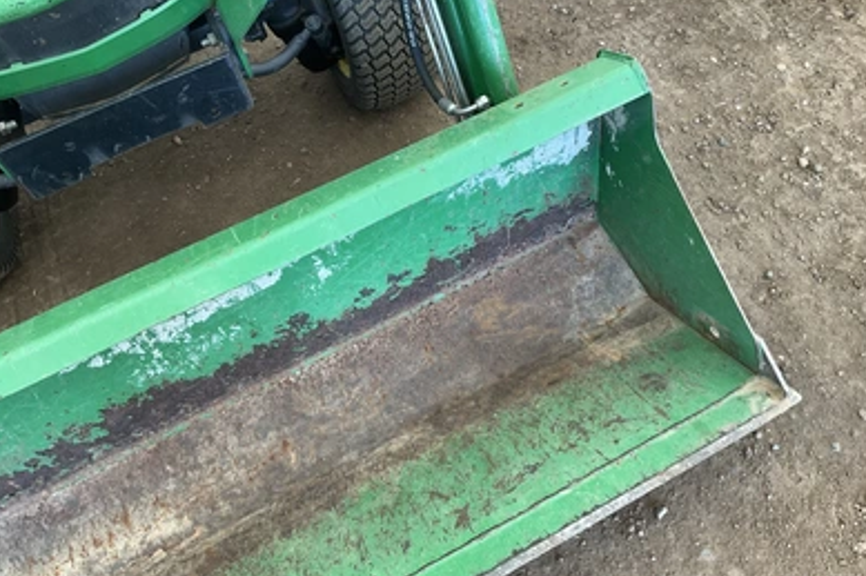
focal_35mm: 31
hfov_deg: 60.3
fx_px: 745
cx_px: 434
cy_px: 267
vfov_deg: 42.3
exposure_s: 1/100
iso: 50
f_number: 1.8
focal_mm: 3
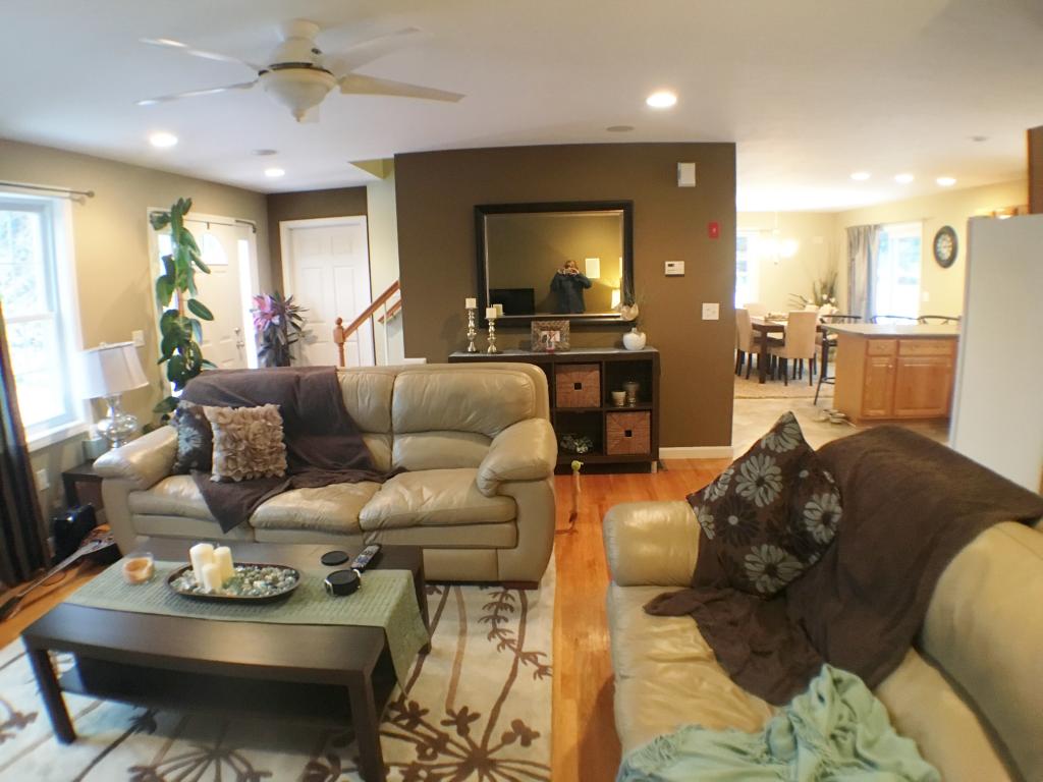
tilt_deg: -10.7
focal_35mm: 29
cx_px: 522
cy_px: 391
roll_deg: +1.6
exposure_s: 1/20
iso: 200
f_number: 2.2
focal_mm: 4.15
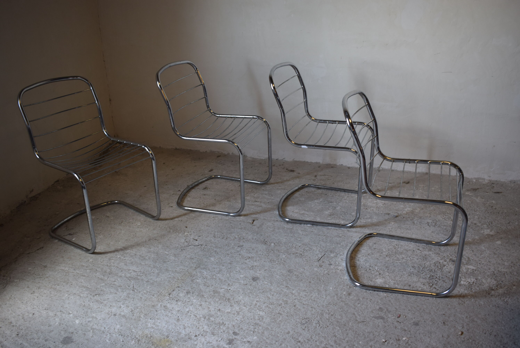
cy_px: 174
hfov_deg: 55.1
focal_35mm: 34
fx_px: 499
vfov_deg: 38.4
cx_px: 260
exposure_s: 1/60
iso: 400
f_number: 4
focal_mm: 23
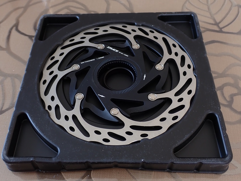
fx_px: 265
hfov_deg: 49.0
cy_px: 90
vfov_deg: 37.7
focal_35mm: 38
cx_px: 120
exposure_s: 1/10
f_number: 3.5
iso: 100
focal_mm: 6.83
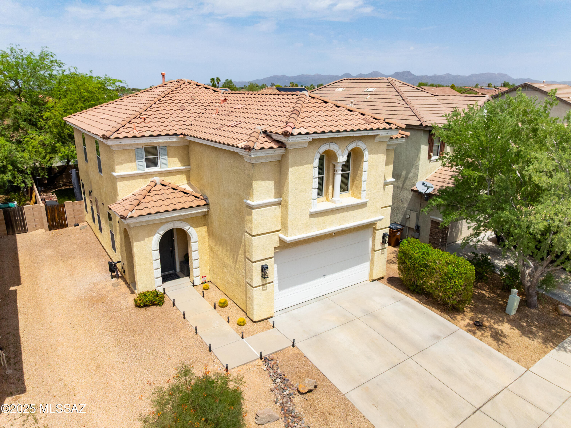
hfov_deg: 71.6
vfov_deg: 56.8
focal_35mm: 24
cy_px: 214
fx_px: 396
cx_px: 286
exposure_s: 1/120
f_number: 2.8
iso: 400
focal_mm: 12.29
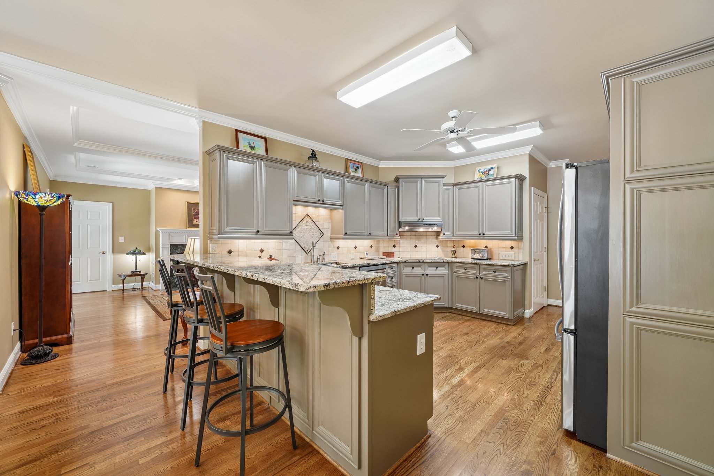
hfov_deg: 104.3
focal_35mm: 14
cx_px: 357
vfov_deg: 81.2
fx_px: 278
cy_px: 238
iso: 400
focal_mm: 14
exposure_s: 1/5
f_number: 8
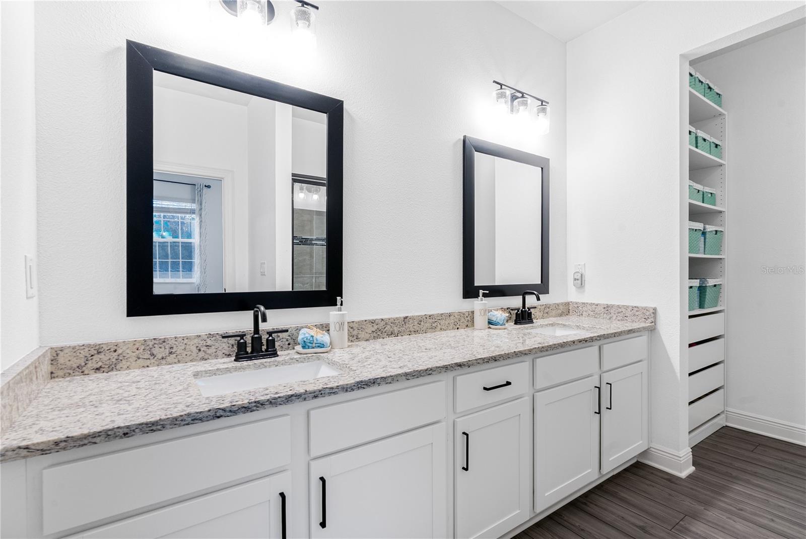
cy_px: 270
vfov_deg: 73.8
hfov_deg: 96.7
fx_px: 358
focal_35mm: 16
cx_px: 403
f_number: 8
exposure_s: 1/8
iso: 640
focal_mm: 16
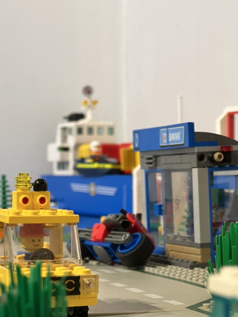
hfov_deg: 14.5
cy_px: 203
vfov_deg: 19.2
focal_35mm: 102
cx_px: 97
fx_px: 935
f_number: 2.8
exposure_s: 1/33
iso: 400
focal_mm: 9
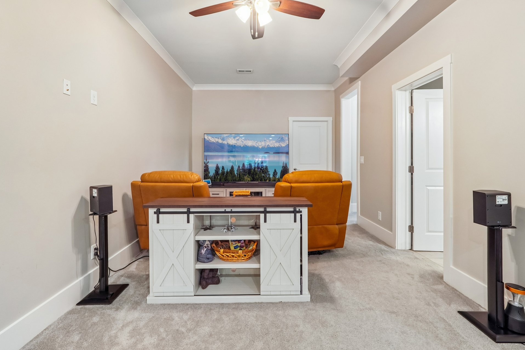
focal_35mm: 16
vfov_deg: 73.7
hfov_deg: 96.7
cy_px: 169
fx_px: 233
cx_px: 263
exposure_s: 1/2
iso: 400
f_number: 8
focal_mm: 10
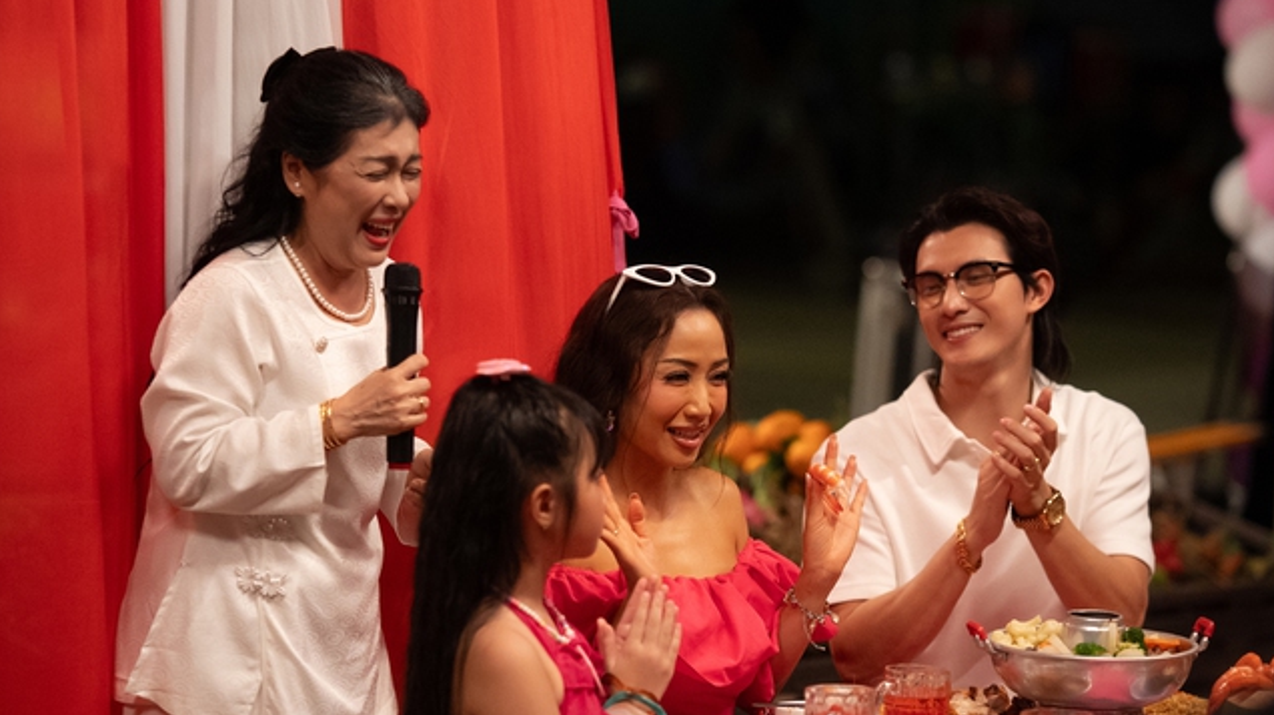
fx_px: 4524
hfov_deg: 16.0
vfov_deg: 9.0
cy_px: 418
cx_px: 635
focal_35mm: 134
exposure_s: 1/320
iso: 4000
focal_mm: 85
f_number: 1.6
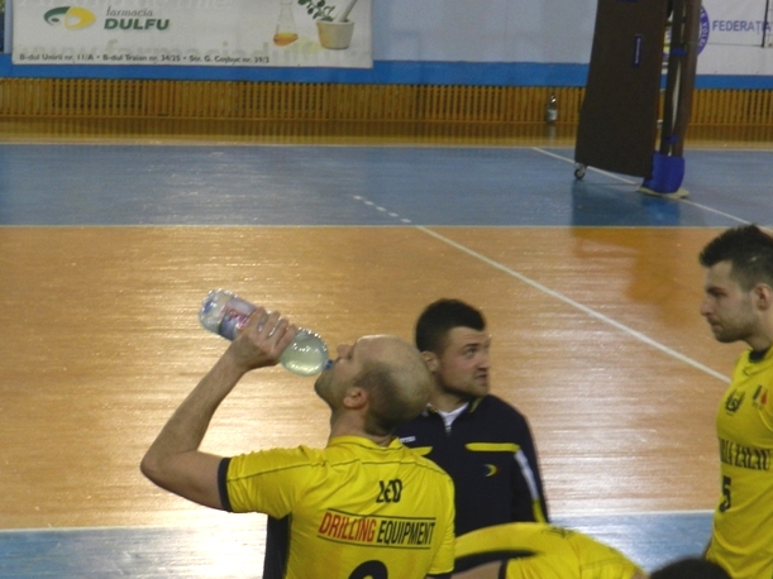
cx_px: 228
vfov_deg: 12.9
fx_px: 2545
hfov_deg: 17.2
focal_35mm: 114
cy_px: 483
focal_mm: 12.1
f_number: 4.7
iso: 180
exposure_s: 1/30
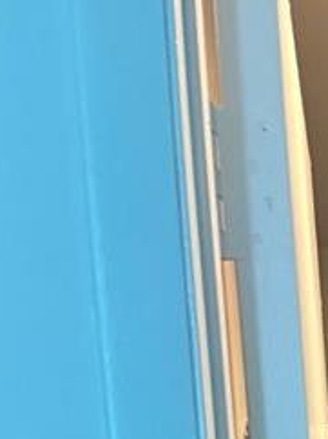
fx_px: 1633
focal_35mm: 129
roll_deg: +0.7
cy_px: 1001
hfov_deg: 10.2
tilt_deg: -13.7
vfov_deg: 12.5
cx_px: 745
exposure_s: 1/60
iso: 160
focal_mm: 5.96
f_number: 1.6
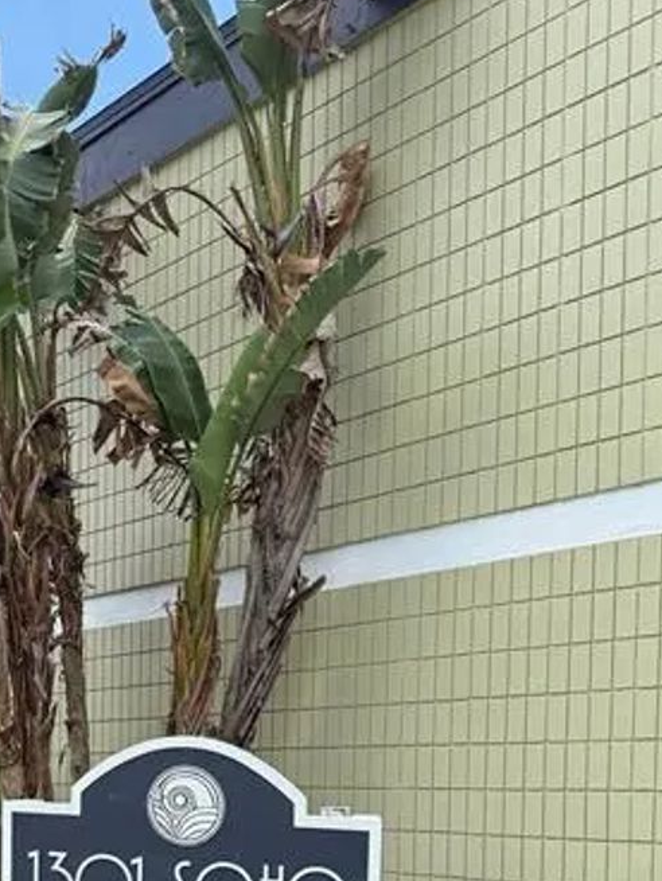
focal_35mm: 50
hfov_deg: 28.7
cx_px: 166
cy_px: 810
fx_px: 1274
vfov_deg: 35.7
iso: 100
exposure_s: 1/2370
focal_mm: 6.76
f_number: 1.78
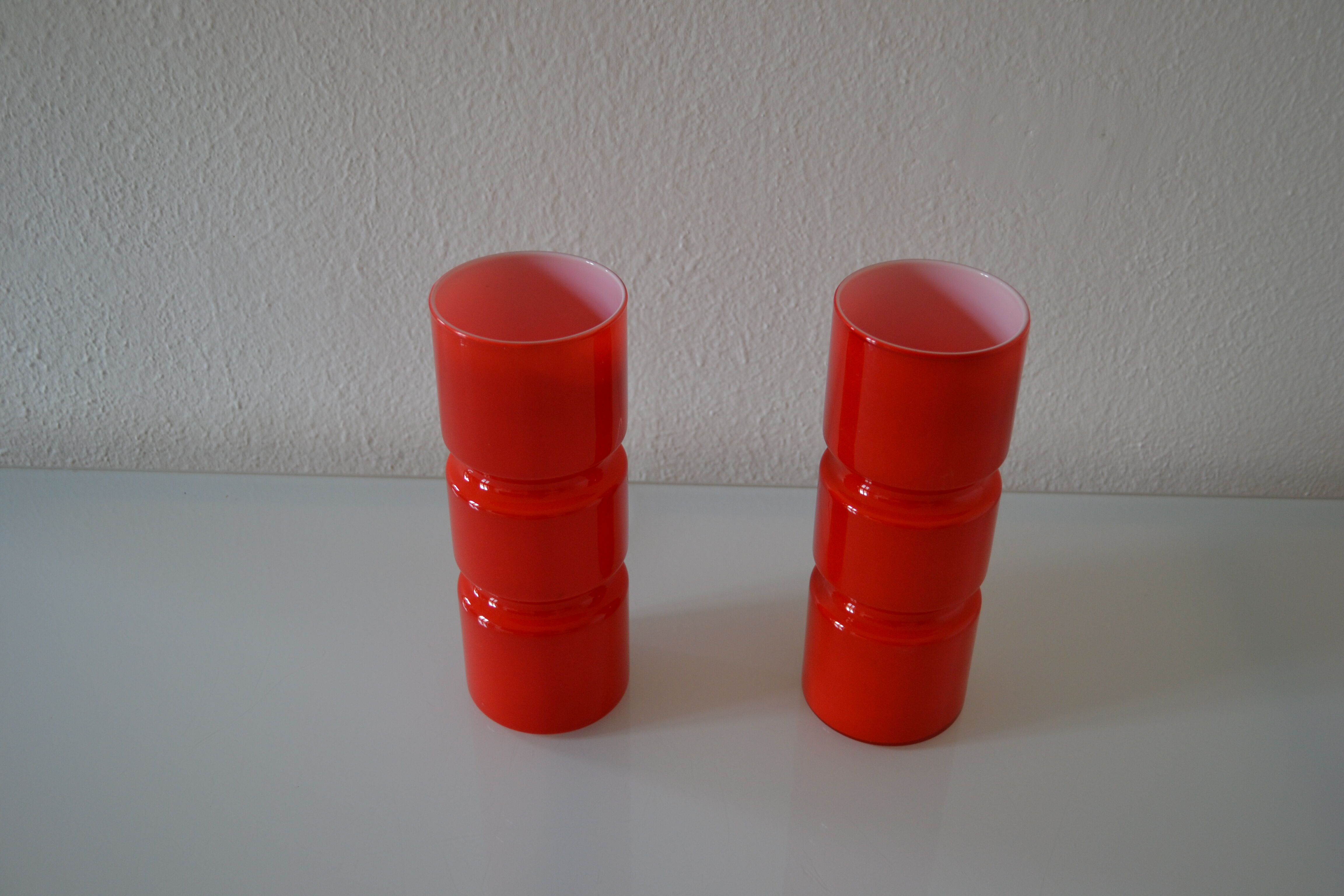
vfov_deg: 36.9
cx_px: 672
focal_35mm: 36
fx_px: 1344
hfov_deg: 53.1
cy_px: 448
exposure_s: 1/20
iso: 400
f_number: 4
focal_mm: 24
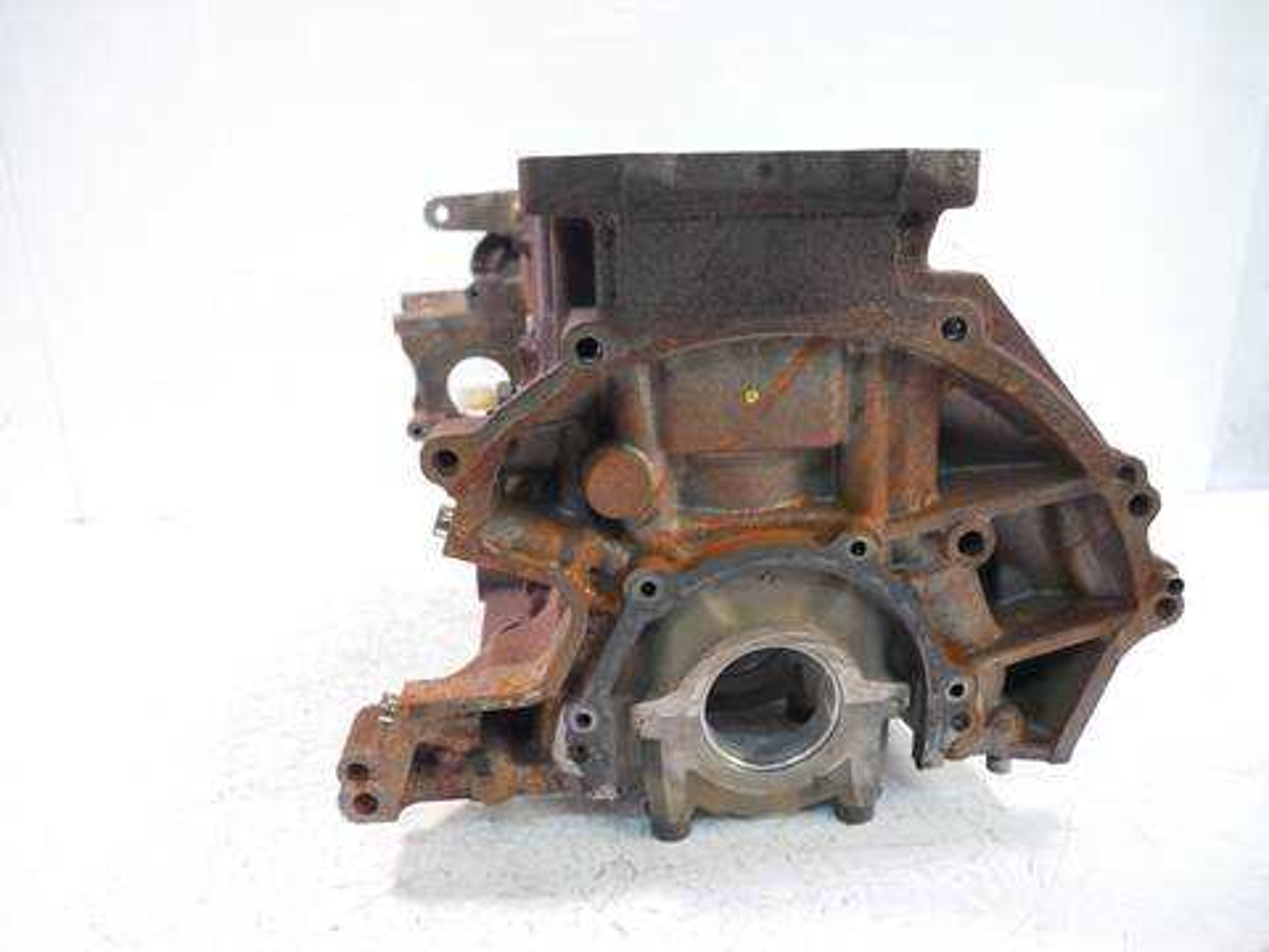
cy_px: 476
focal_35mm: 24
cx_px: 634
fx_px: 880
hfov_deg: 71.6
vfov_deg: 56.8
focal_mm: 12
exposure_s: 1/60
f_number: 3.5
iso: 2000
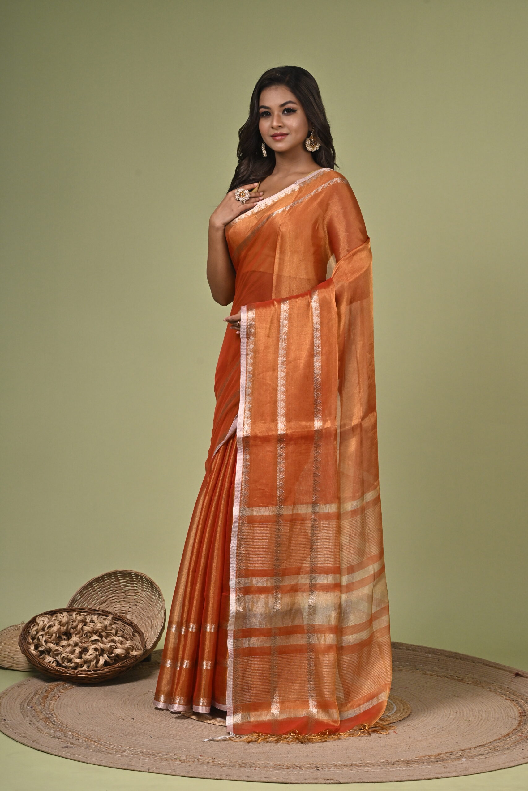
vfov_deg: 23.9
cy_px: 396
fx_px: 1870
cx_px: 264
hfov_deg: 16.1
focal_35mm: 85
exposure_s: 1/160
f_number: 8
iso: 400
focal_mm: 85
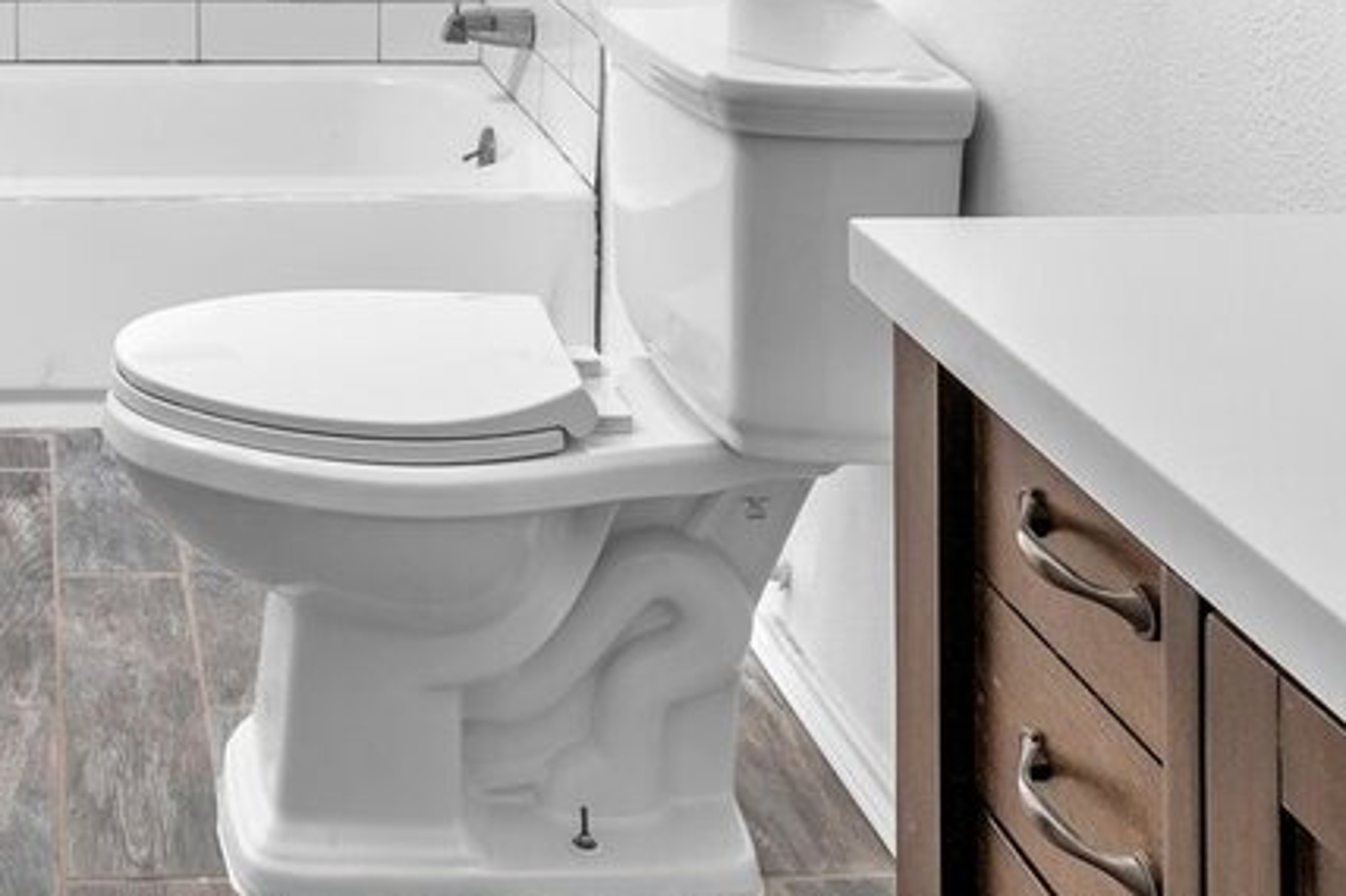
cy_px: -402
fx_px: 1981
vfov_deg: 21.8
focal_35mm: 53
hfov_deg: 34.6
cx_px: 47
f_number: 6.3
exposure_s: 1/60
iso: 320
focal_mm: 14
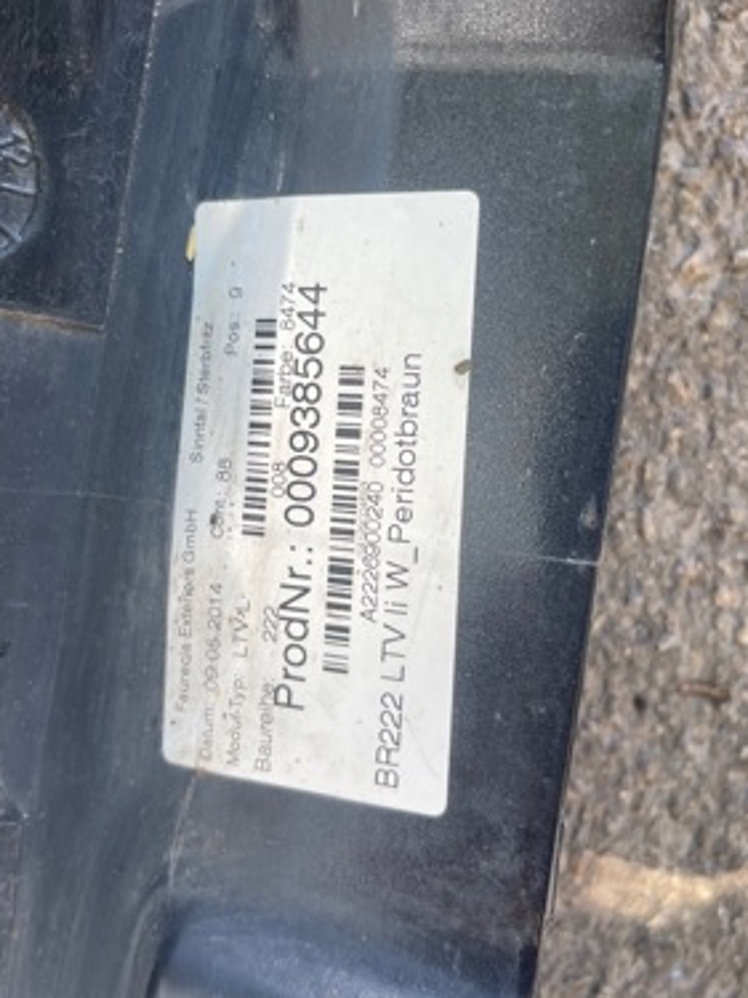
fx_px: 922
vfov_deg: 56.6
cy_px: 426
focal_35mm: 32
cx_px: 362
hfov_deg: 44.1
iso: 32
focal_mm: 5.1
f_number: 1.6
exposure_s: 1/145
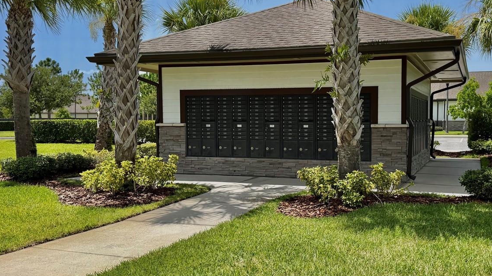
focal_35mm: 37
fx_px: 483
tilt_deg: -3.1
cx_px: 311
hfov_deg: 53.3
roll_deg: -0.2
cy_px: 145
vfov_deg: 32.0
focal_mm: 6.76
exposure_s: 1/3584
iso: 100
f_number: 1.78
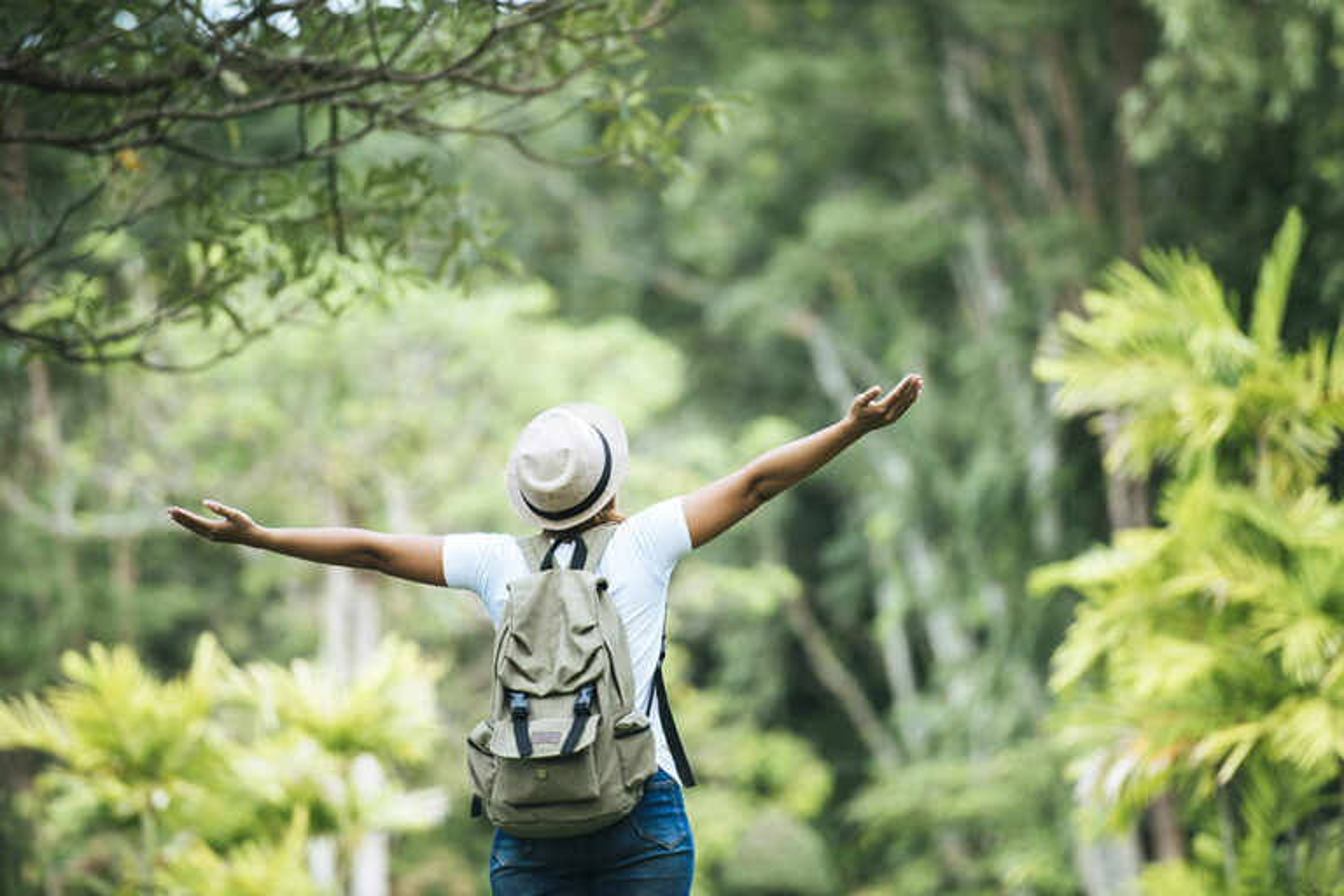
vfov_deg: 6.9
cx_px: 672
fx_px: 7466
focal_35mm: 200
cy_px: 448
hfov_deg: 10.3
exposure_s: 1/125
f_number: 2.8
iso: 100
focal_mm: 200
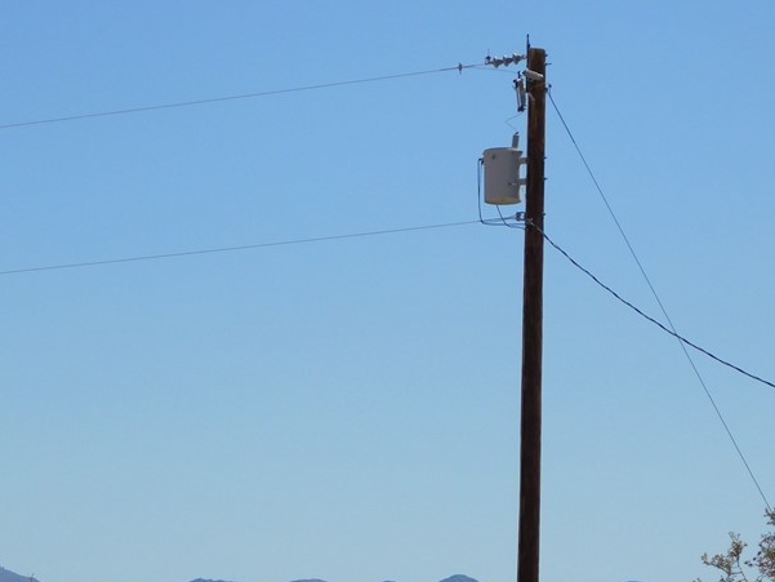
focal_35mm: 155
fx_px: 3471
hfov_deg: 12.7
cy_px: 326
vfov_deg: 9.6
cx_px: 328
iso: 125
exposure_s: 1/400
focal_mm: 16.1
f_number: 9
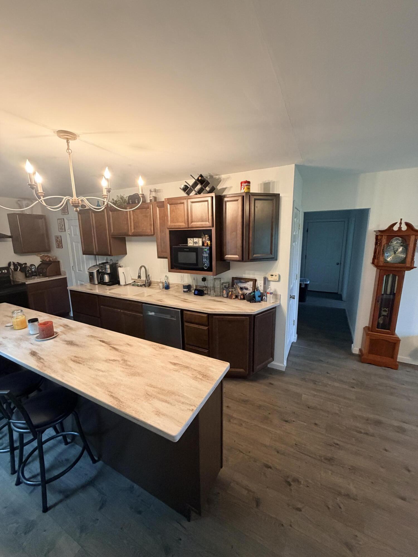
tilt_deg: -8.3
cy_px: 278
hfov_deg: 85.7
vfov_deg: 102.1
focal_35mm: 14
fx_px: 225
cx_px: 209
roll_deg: -0.5
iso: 400
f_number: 2.2
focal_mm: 2.22
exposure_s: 1/60
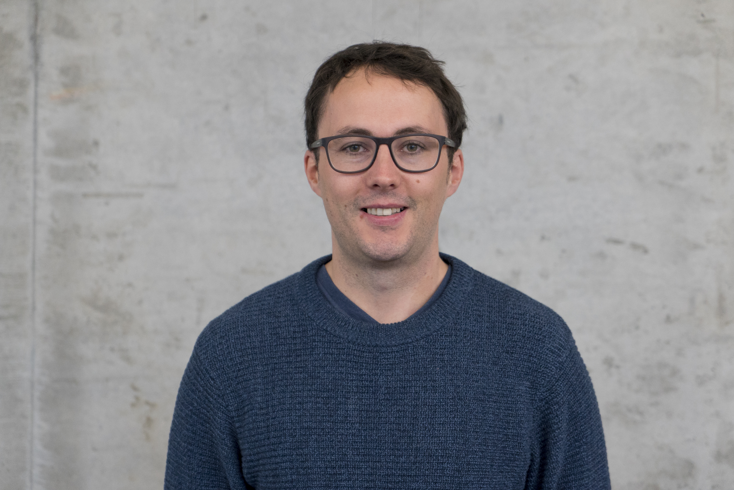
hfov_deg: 29.6
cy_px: 245
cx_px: 367
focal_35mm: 68
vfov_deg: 20.0
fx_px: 1387
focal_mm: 68
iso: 3200
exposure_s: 1/160
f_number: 4
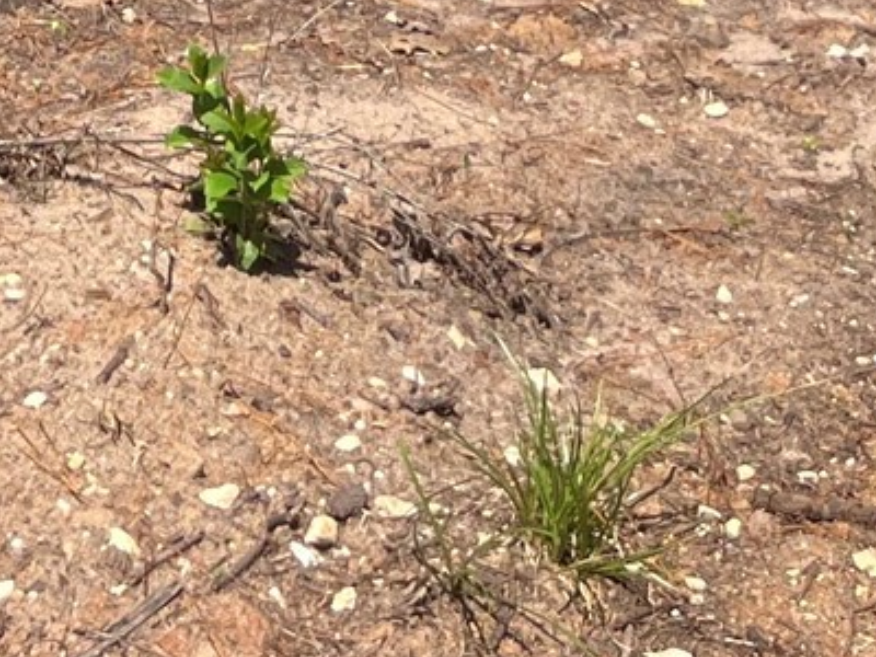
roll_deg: -0.3
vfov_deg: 10.0
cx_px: -212
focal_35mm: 133
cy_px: -848
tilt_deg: +0.3
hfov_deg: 14.3
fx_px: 3366
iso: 50
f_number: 1.5
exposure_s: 1/2841
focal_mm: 5.7
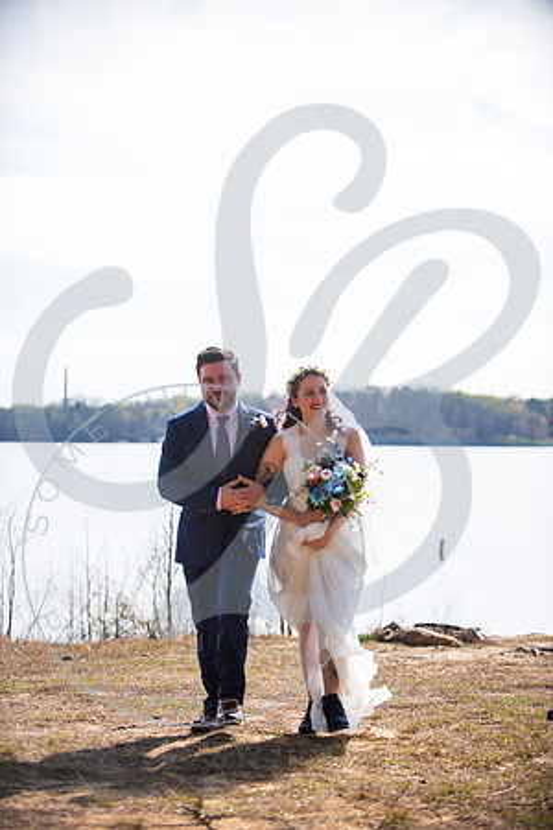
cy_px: 415
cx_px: 276
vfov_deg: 25.4
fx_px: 1843
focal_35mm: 80
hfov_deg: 17.1
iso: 100
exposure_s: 1/800
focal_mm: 80
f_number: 2.8
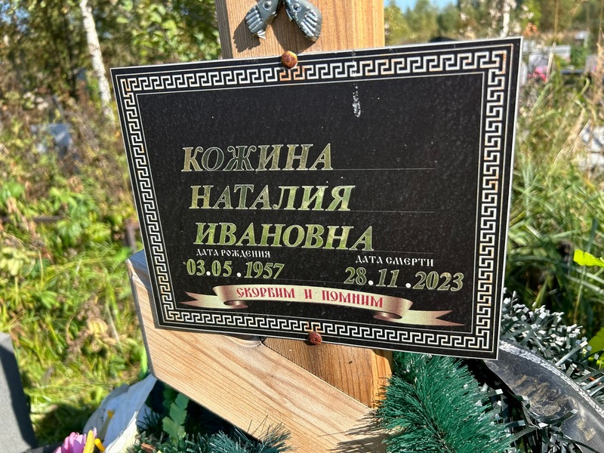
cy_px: 226
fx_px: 454
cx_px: 302
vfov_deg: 53.1
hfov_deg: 67.3
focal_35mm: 26
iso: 50
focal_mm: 5.7
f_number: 1.5
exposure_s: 1/1344
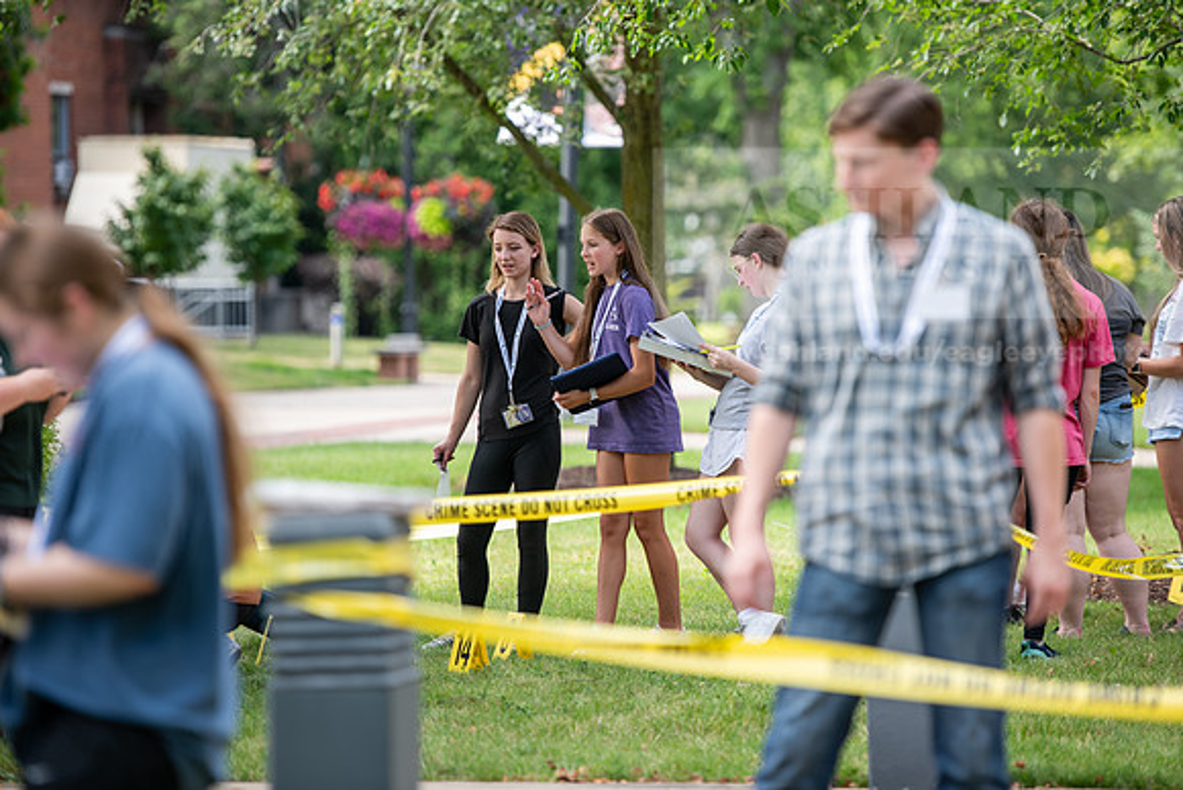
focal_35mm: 180
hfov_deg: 11.4
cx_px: 592
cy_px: 395
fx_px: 5916
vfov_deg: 7.6
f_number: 3.2
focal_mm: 180
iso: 200
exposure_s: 1/400
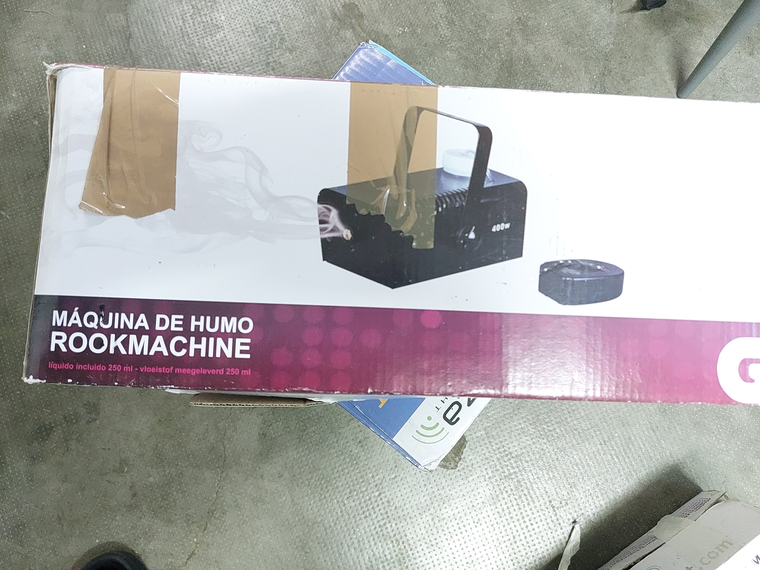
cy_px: 285
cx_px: 380
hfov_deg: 71.6
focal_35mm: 24
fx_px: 527
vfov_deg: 56.8
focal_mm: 5.23
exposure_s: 1/25
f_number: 1.8
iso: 1250
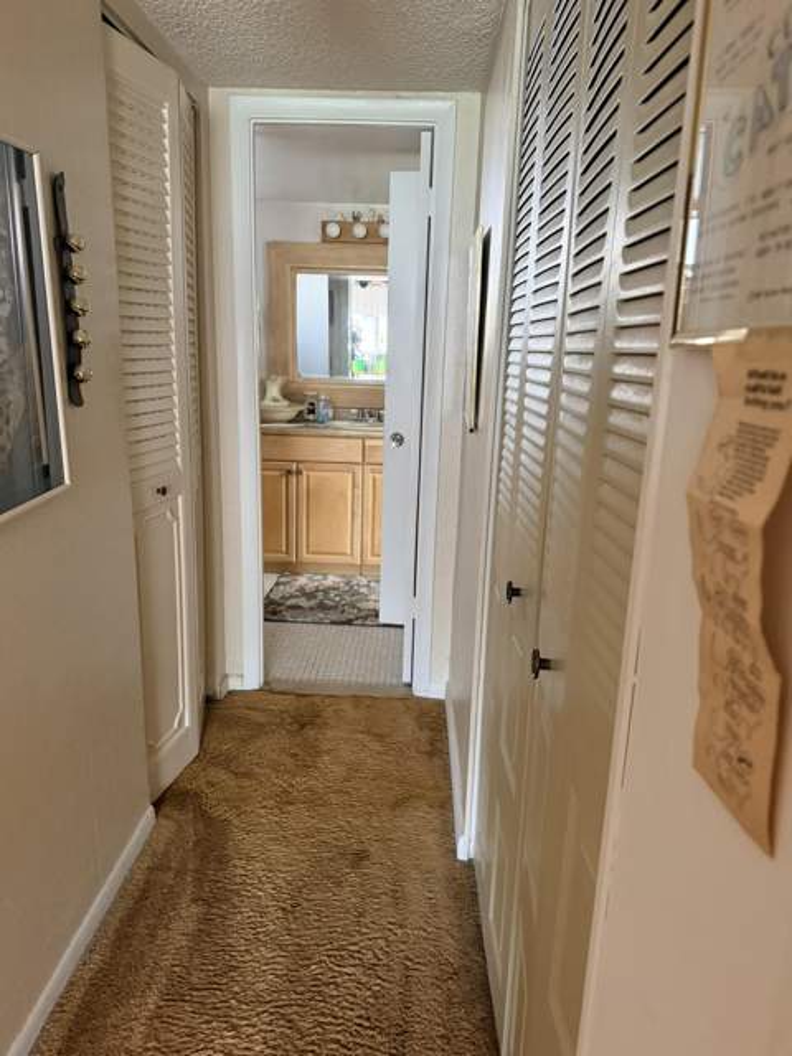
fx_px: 732
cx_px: 396
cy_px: 528
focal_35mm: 24
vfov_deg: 71.6
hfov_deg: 56.8
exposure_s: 1/40
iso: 800
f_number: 1.78
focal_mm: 6.76
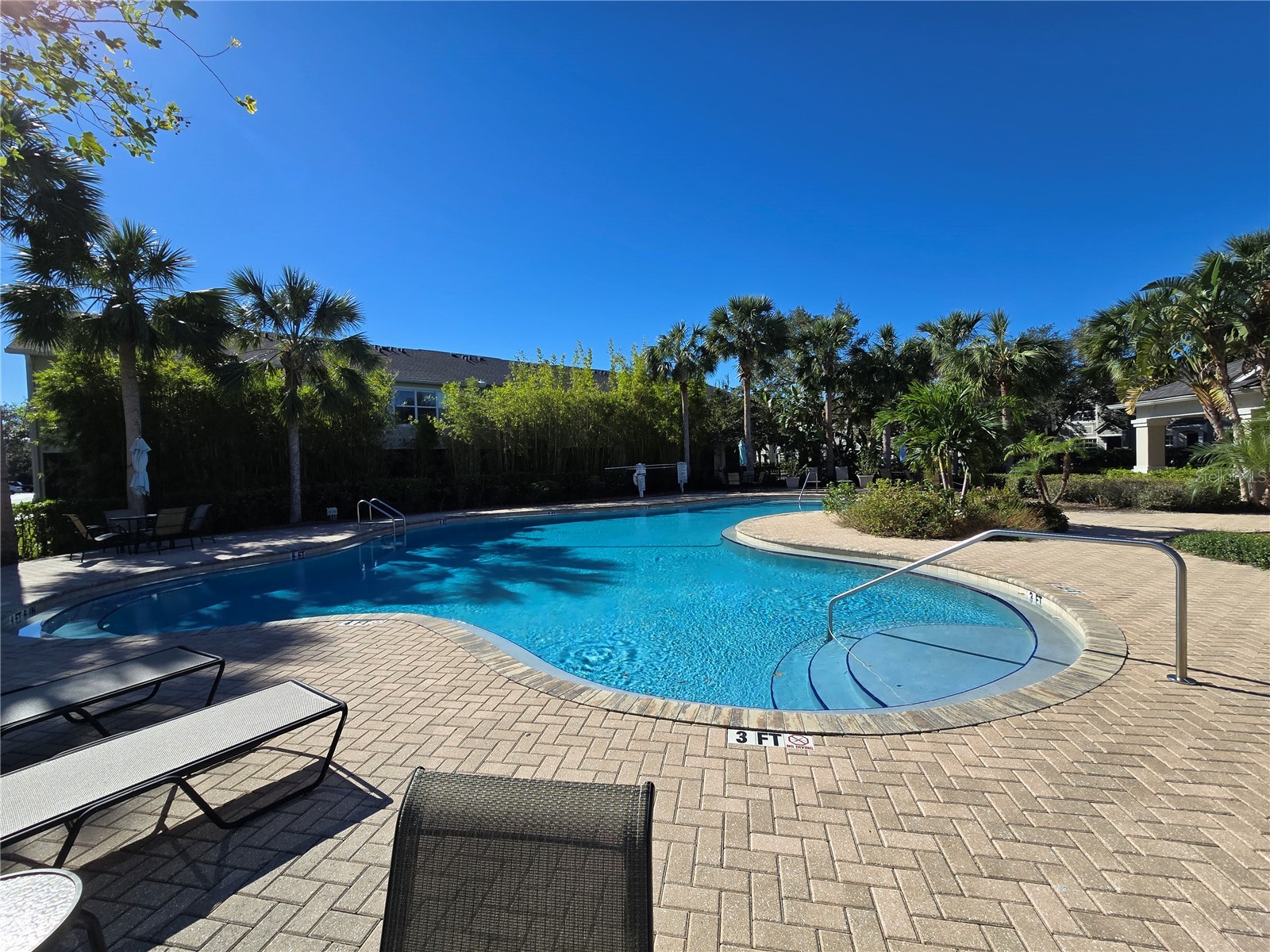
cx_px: 635
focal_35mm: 13
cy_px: 476
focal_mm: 2.2
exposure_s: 1/2614
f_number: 2.2
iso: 50
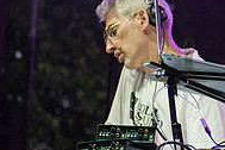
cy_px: 1
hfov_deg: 6.7
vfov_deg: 4.6
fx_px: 1875
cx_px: 419
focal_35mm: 300
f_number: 4
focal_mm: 80
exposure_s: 1/500
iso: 3200
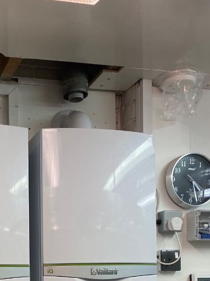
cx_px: -6
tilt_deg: +1.0
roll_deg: +0.4
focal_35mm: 58
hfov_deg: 24.0
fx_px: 470
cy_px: 292
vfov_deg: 30.5
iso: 64
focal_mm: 4.25
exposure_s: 1/50
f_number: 1.8
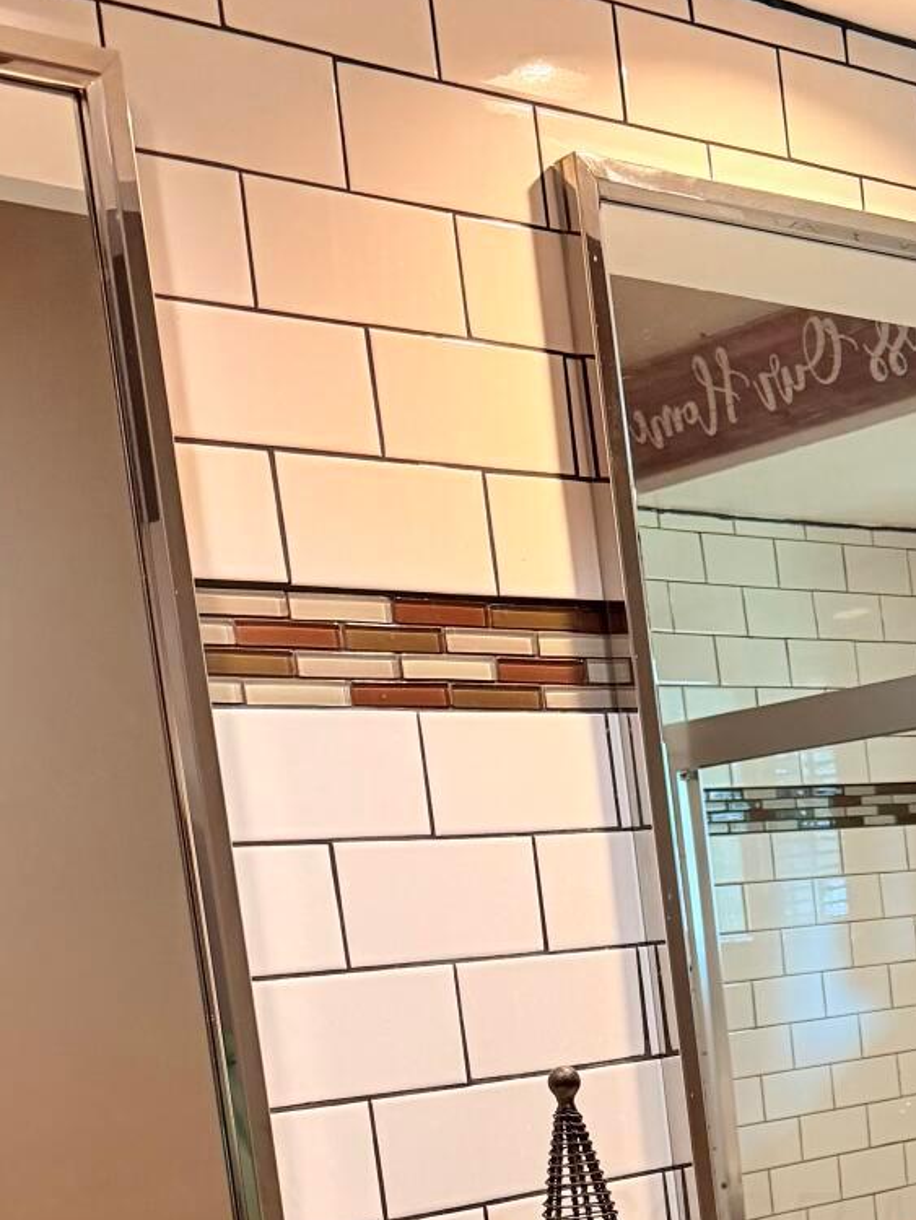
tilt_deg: -7.0
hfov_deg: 22.4
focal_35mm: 64
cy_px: 1225
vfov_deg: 28.4
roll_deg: +6.4
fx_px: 2257
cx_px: 817
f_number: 1.78
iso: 250
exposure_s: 1/60
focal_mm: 6.76
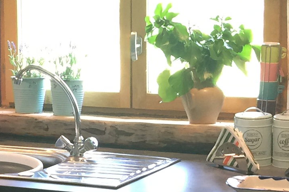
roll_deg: +0.2
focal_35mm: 137
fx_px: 1099
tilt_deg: -7.7
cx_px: 17
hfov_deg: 14.8
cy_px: 166
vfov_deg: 10.0
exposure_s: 1/17
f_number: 2.2
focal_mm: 4.15
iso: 50
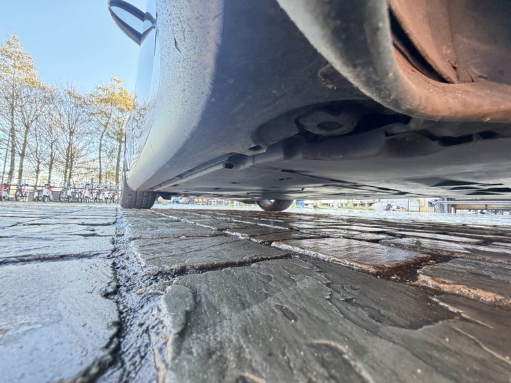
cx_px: 256
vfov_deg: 85.7
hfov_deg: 102.1
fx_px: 207
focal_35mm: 14
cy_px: 192
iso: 400
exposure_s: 1/60
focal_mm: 2.22
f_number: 2.2
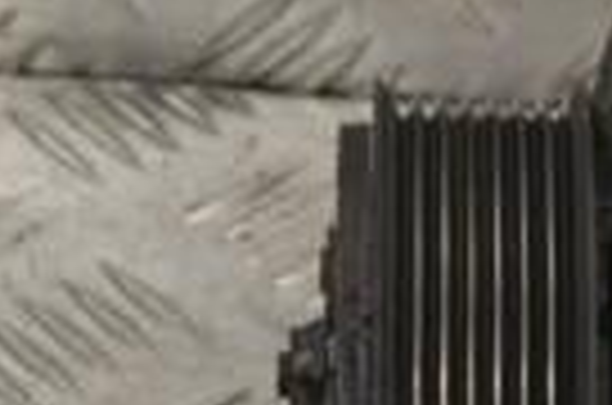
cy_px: 459
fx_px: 6194
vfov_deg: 3.7
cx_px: 936
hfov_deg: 5.6
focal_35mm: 365
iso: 3200
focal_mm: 55
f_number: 9
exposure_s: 1/320
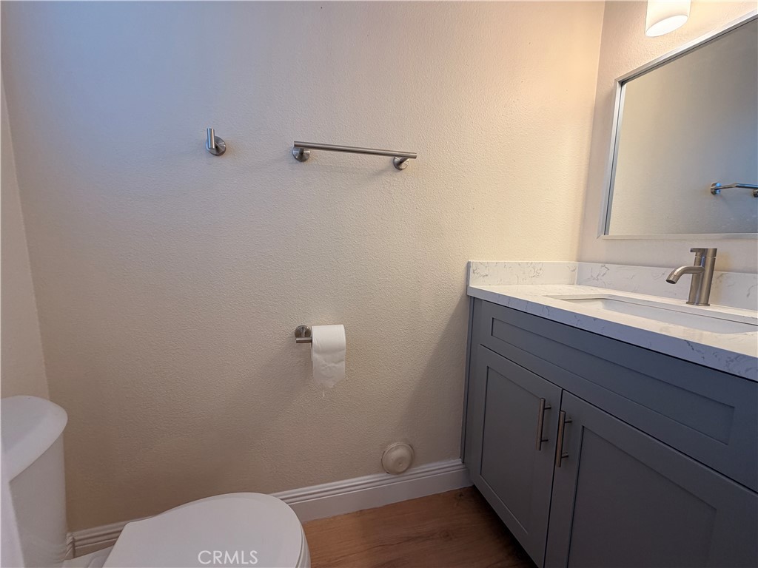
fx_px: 307
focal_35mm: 14
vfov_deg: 85.7
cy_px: 284
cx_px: 379
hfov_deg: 102.1
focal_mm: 2.22
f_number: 2.2
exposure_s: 1/120
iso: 100
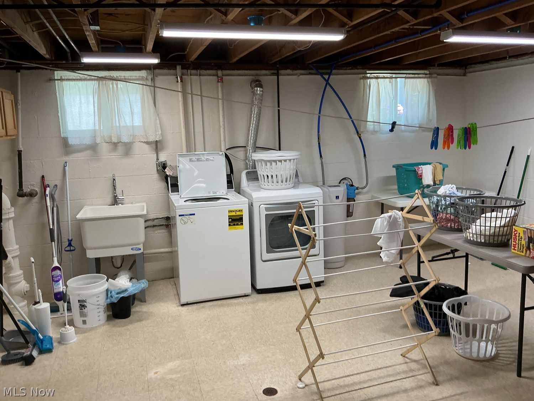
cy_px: 200
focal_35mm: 29
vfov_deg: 48.2
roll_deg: +3.0
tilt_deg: -10.5
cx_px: 267
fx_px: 447
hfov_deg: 61.7
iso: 80
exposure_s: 1/60
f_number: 1.8
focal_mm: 3
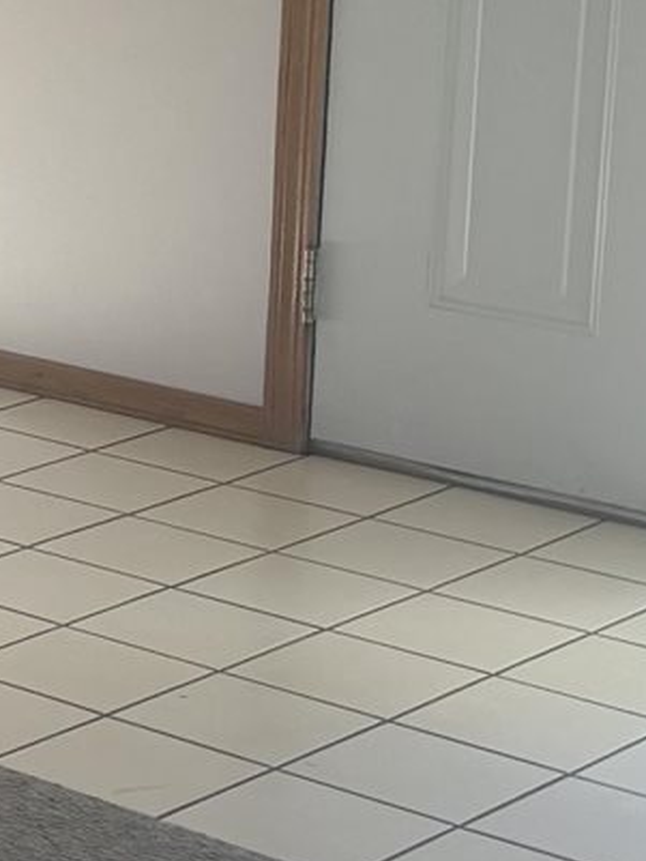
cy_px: 303
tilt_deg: -14.1
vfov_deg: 14.3
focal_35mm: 138
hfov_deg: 9.5
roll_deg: +1.4
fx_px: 3432
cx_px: -944
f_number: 1.78
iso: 100
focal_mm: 6.76
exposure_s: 1/367
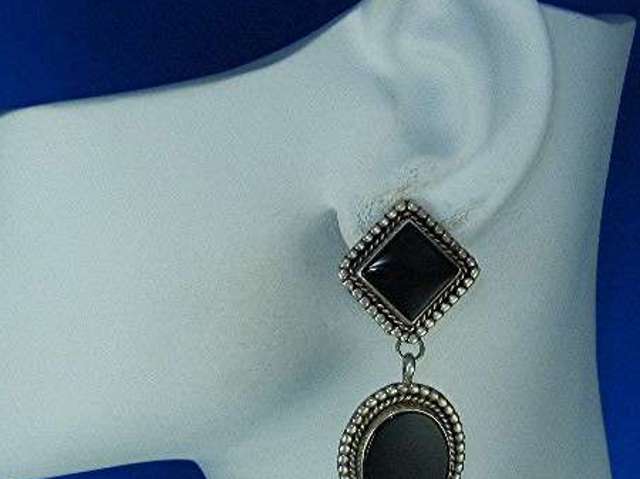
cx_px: 238
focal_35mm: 84
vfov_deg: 17.6
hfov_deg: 23.2
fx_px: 1552
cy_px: 257
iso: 200
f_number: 4
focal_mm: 10.6
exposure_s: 1/36
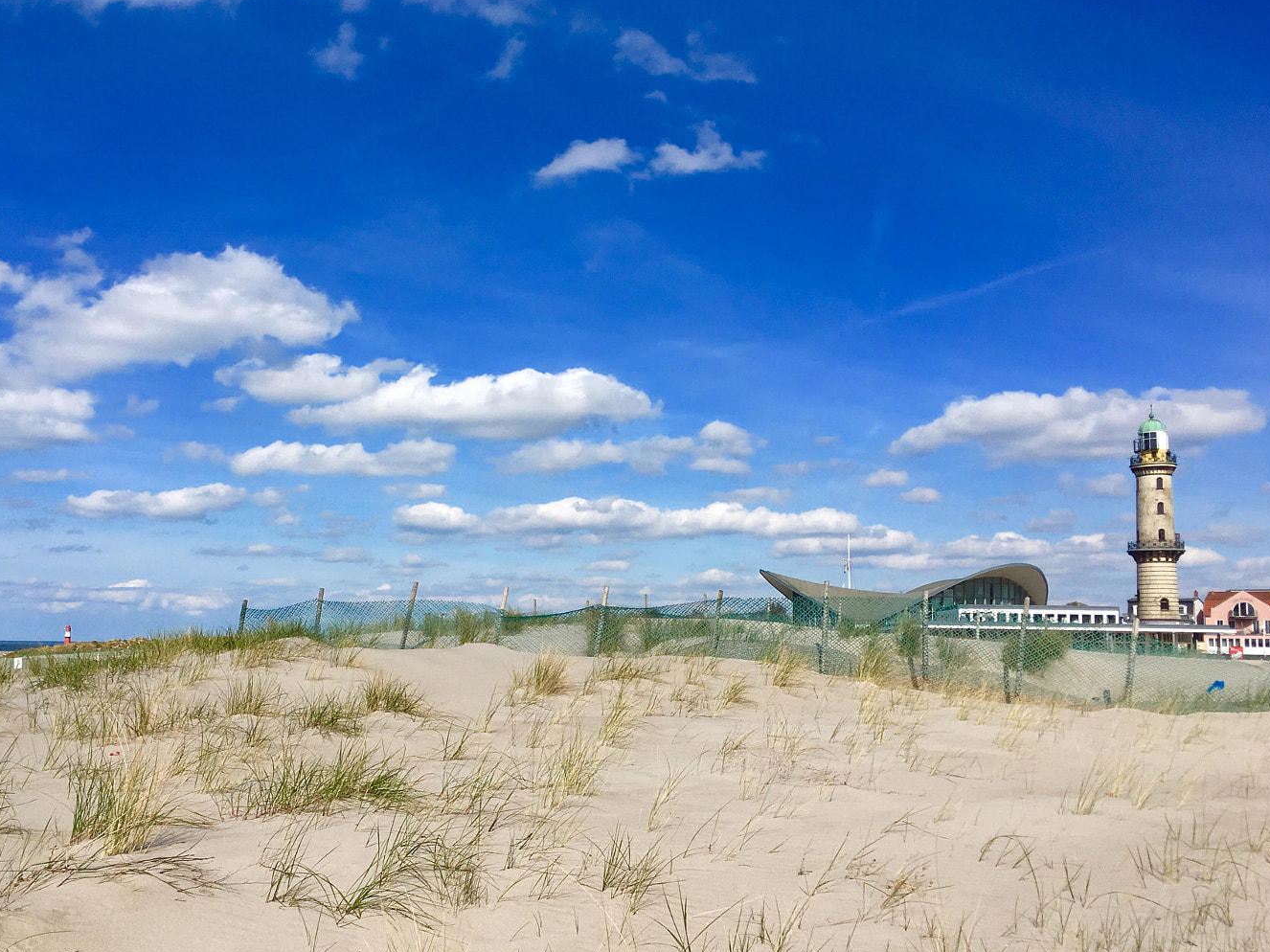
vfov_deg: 40.6
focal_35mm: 35
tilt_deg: +5.5
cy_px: 533
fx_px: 1284
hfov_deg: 52.4
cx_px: 532
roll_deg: -1.2
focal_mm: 4.15
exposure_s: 1/2849
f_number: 2.2
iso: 25
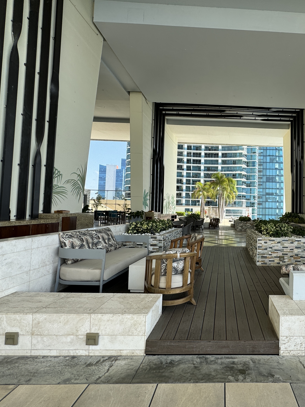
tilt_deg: +2.4
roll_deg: -1.5
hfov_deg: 64.1
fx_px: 223
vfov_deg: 84.7
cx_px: 233
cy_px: 203
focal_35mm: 19
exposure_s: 1/456
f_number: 2.2
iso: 40
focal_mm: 2.22
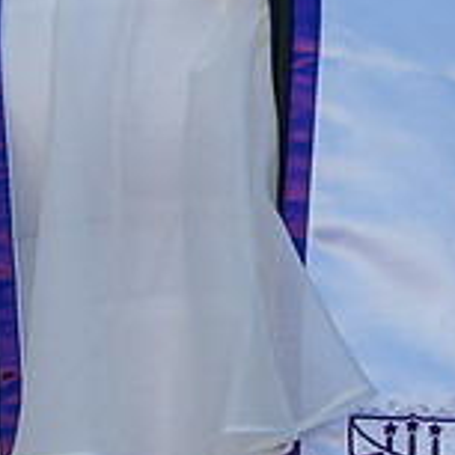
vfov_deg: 10.7
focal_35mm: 161
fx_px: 2394
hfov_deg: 10.9
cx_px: 208
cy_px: 503
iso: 100
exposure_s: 1/320
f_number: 2.8
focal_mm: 50
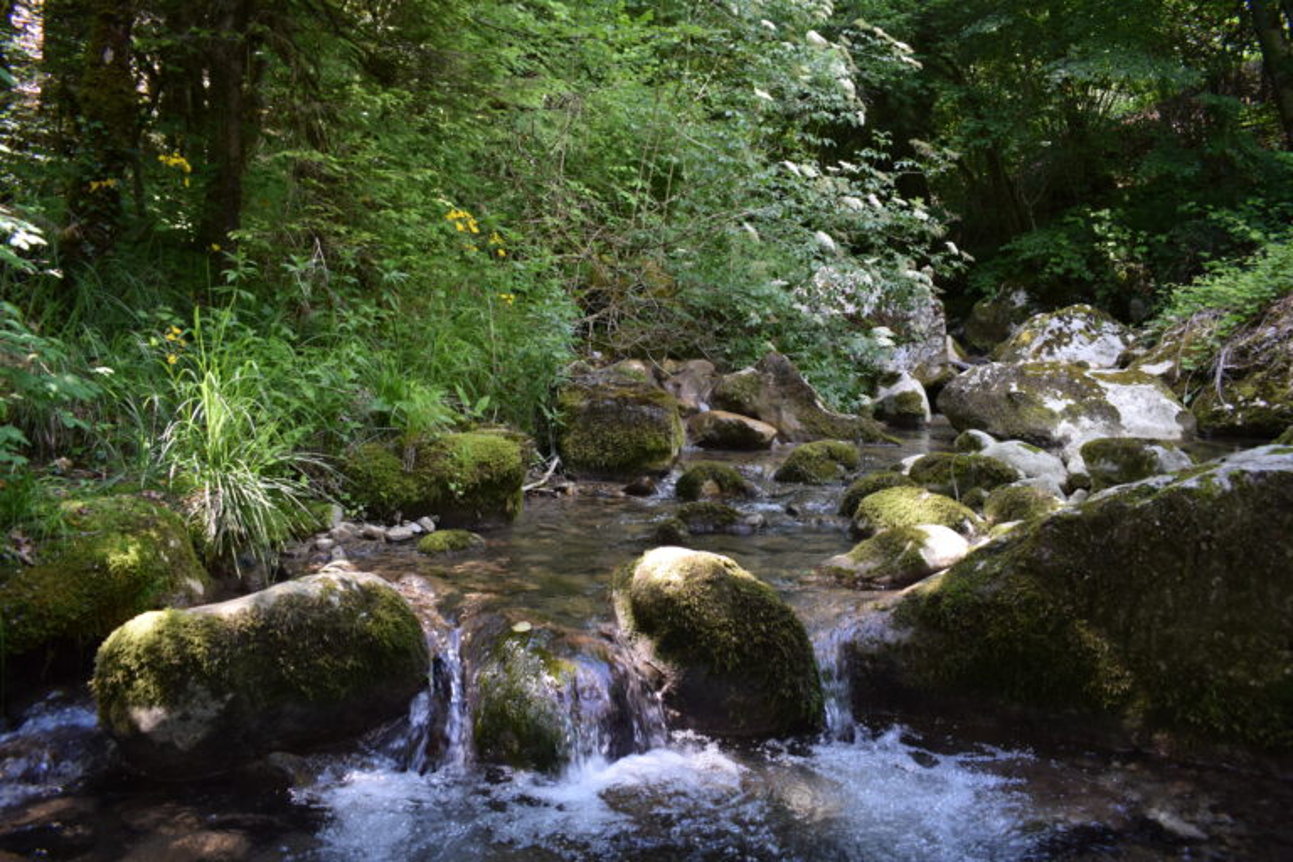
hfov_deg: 67.4
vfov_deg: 47.9
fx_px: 970
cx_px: 646
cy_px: 431
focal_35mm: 27
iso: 800
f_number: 5
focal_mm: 18
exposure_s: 1/125
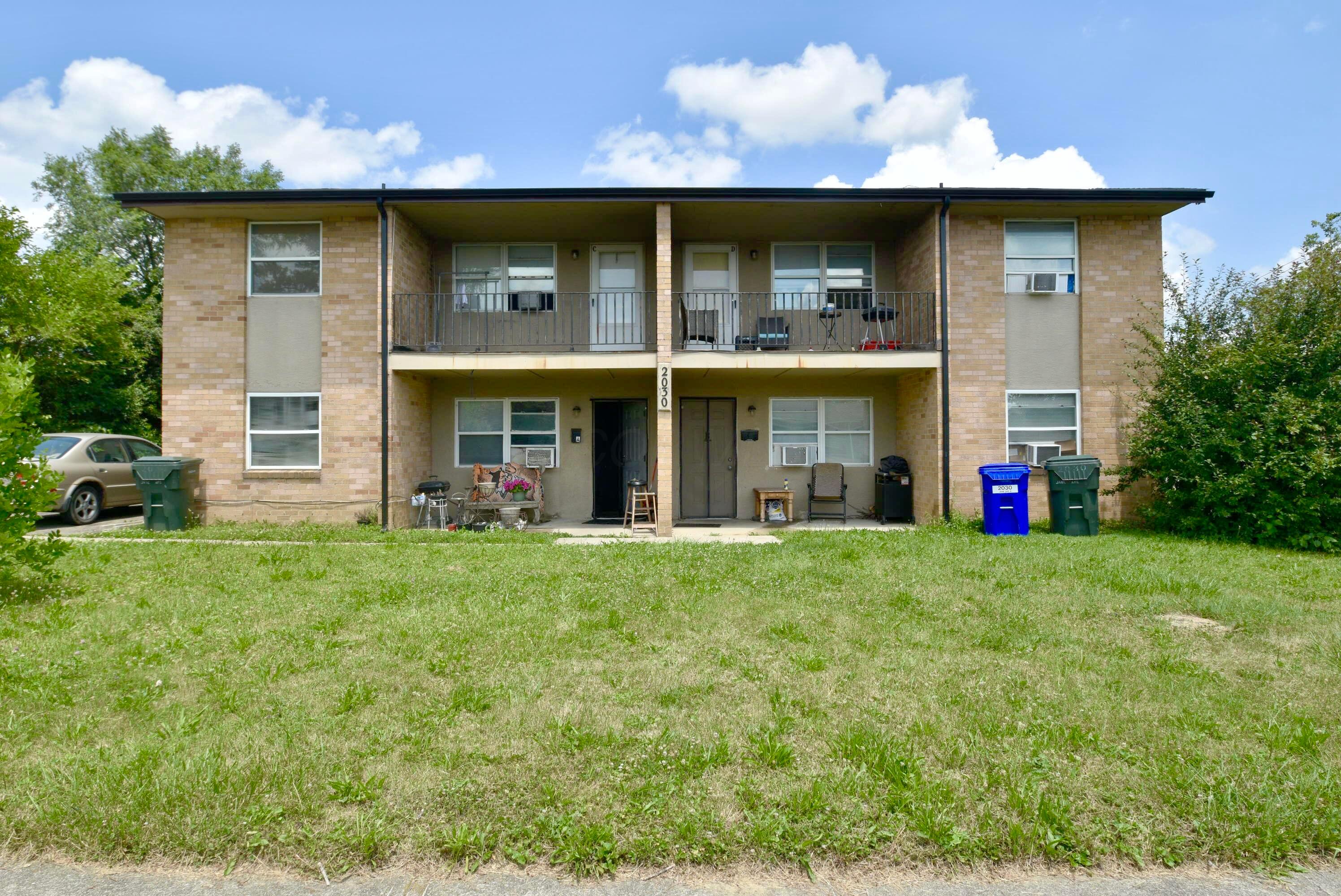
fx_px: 783
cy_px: 448
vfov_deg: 59.6
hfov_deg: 81.2
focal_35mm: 21
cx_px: 670
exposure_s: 1/400
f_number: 10
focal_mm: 14
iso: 200
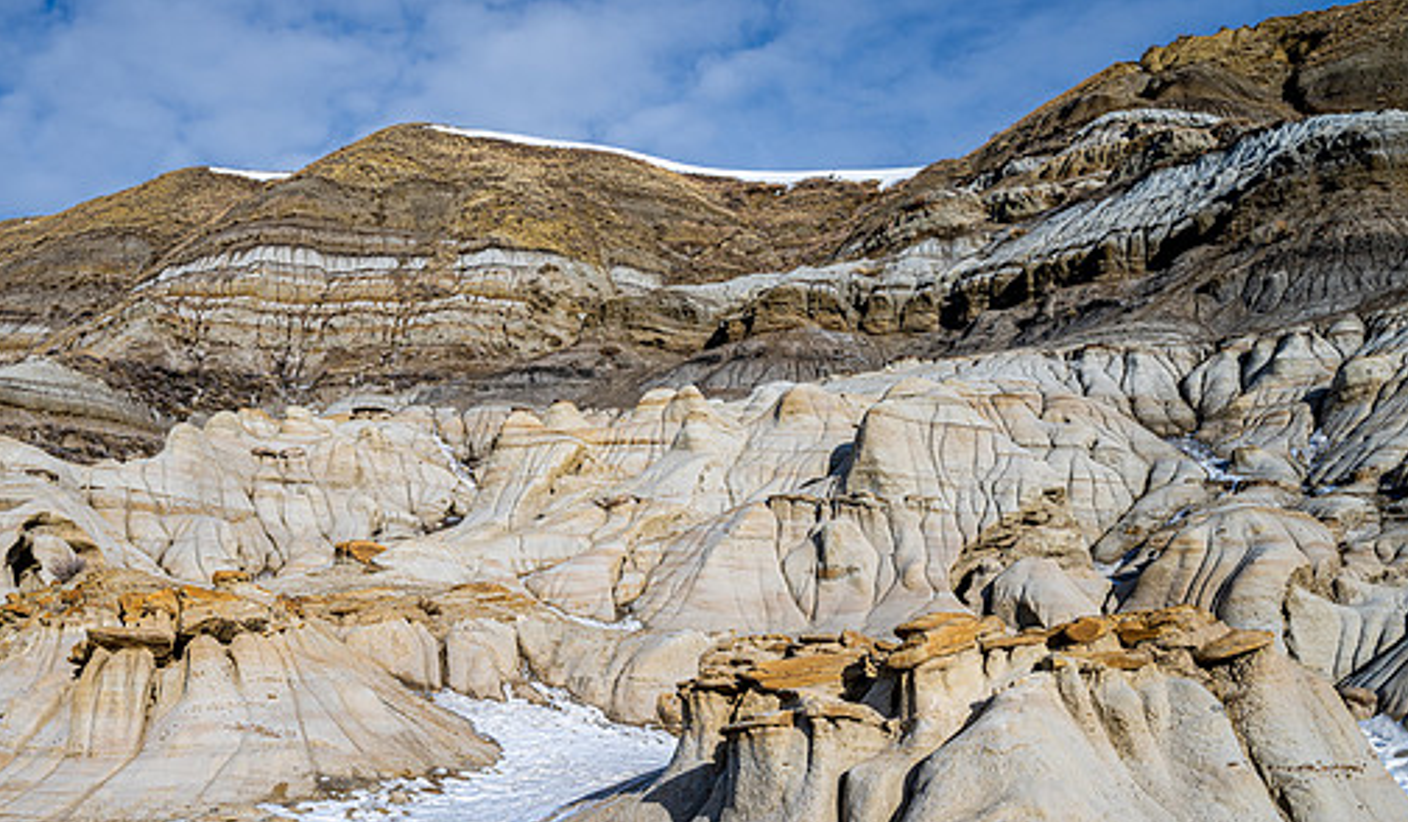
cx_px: 574
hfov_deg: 52.1
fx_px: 1432
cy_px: 570
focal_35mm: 38
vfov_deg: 31.7
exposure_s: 1/160
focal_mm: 30
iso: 125
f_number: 16
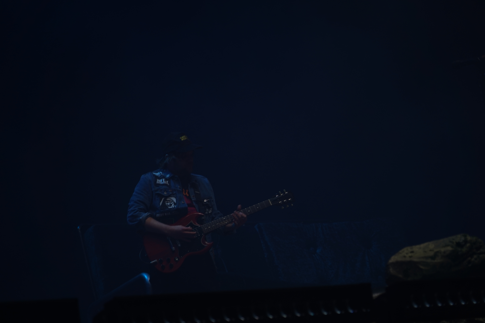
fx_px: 1414
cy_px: 162
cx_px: 242
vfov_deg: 13.0
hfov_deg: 19.5
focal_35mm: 105
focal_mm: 105
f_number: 4
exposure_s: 1/125
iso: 250
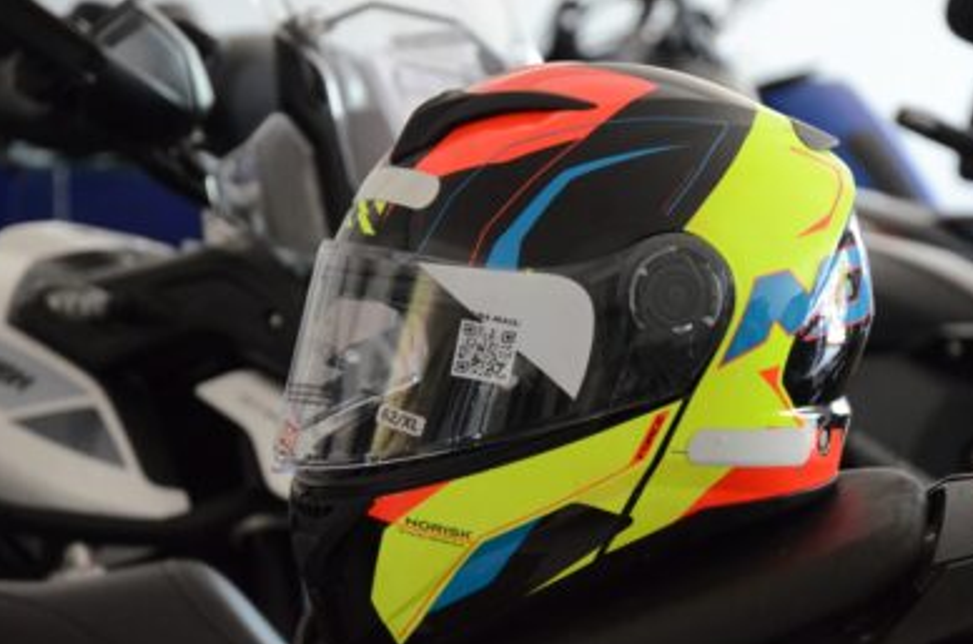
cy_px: 328
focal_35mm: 183
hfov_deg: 11.3
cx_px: 512
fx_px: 4925
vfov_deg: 7.5
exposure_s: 1/100
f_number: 5.6
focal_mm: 105
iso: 3200
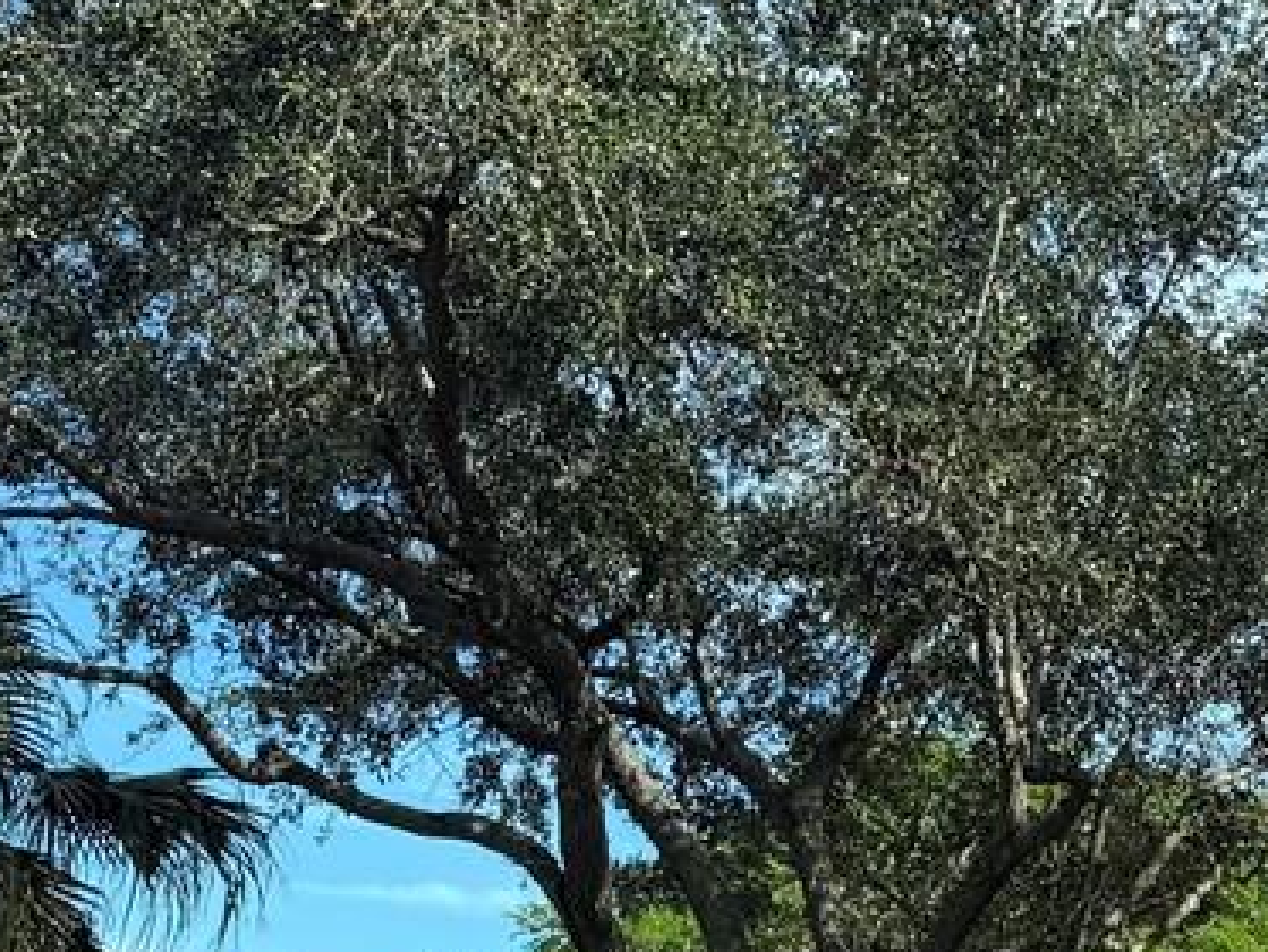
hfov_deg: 18.7
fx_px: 3774
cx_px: 1152
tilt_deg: +1.8
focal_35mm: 103
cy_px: 1030
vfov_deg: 14.1
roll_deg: -0.2
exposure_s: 1/1855
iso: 80
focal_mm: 6.76
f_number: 1.78
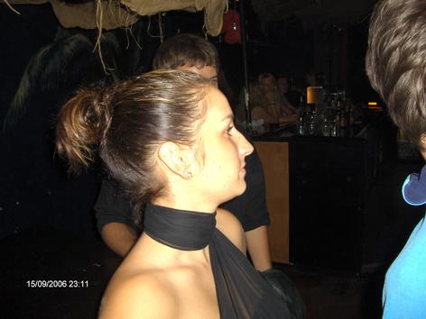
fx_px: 431
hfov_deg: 52.6
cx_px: 213
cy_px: 160
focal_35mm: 35
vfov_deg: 40.7
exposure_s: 1/60
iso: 100
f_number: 2.6
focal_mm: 5.8
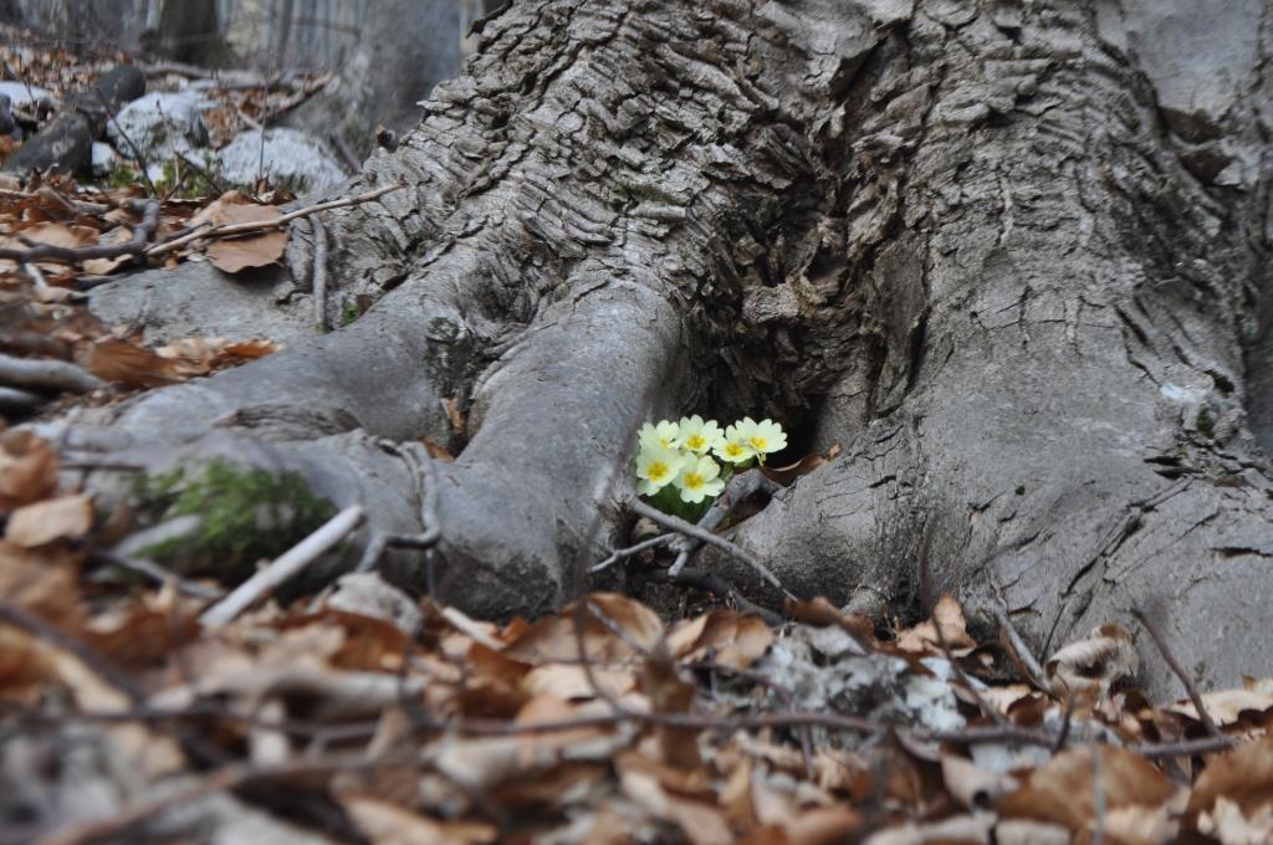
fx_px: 2649
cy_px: 422
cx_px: 636
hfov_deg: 27.0
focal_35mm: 75
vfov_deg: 18.1
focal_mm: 50
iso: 200
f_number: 8
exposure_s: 1/80
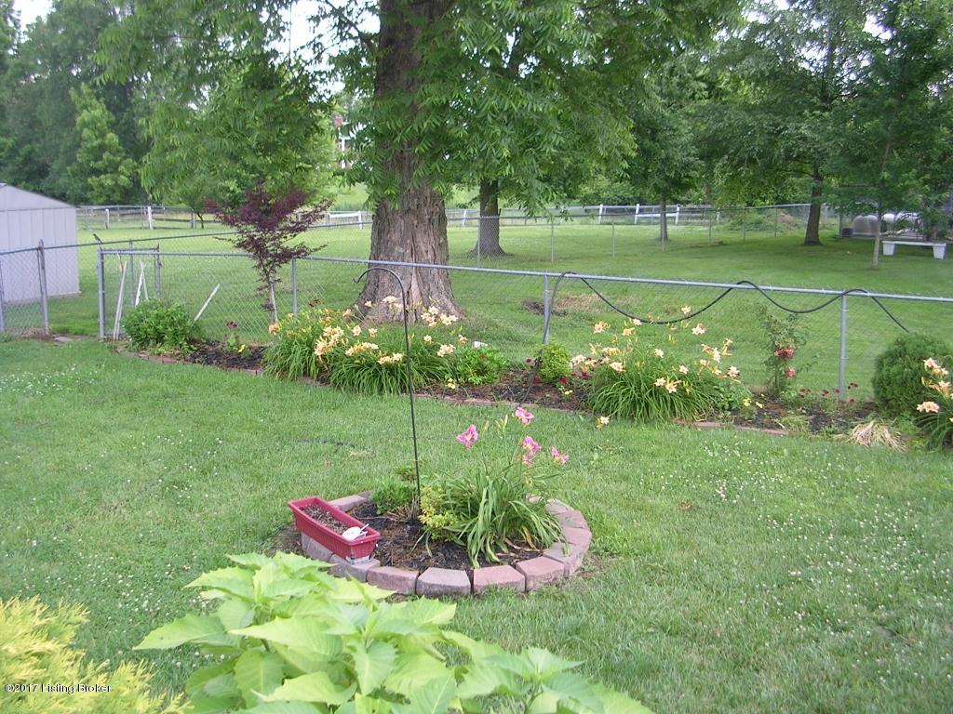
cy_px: 357
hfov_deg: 49.0
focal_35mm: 38
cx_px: 476
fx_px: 1046
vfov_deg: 37.7
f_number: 2.8
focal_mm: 5.8
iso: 50
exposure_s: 1/100
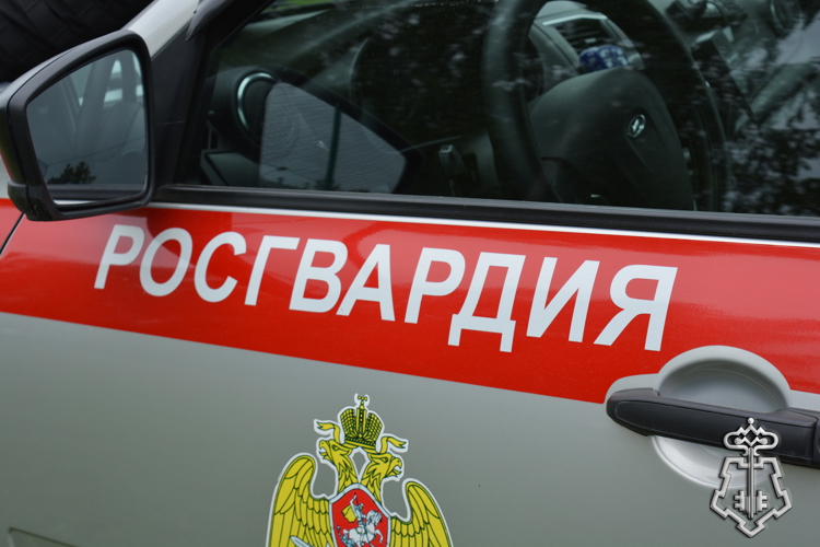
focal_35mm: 82
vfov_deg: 16.6
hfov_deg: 24.6
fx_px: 1879
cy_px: 274
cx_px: 410
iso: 200
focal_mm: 55
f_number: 7.1
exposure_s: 1/200
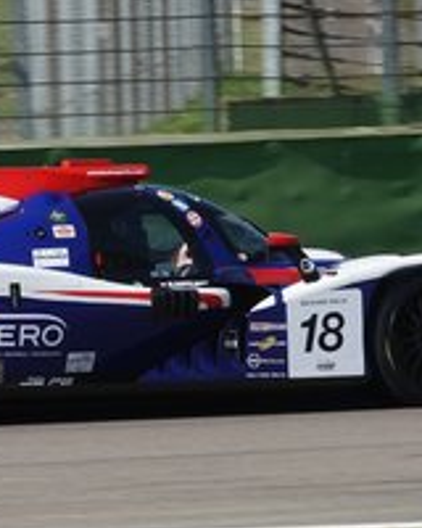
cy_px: 385
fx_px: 7291
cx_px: 90
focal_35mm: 467
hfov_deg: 3.3
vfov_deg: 4.1
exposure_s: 1/500
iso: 160
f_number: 6.3
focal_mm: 81.1
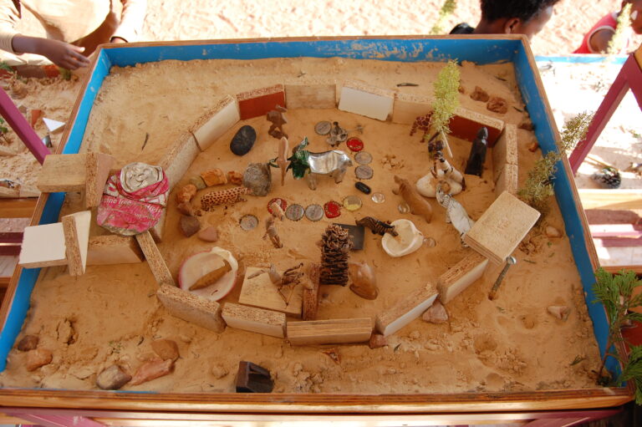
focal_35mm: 27
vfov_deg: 47.9
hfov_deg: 67.4
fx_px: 481
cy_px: 214
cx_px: 321
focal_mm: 18
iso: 360
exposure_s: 1/125
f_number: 5.6
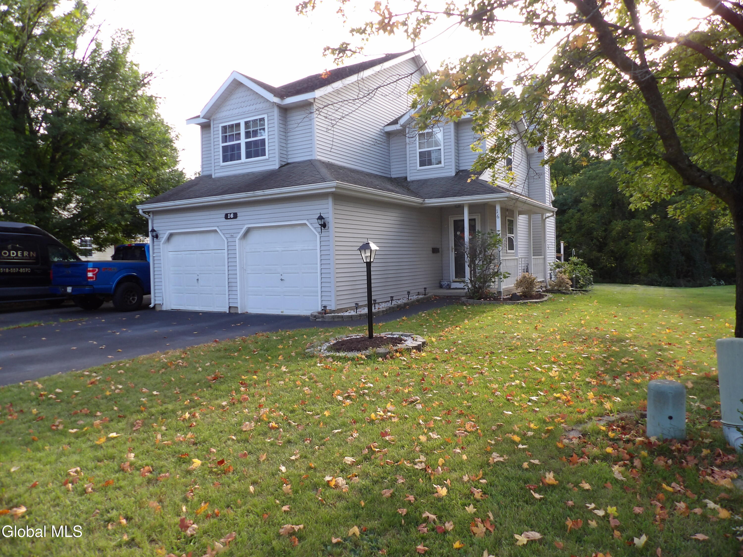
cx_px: 372
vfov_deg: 56.8
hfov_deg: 71.6
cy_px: 278
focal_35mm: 24
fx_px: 515
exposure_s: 1/163
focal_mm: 4.3
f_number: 2.8
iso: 100
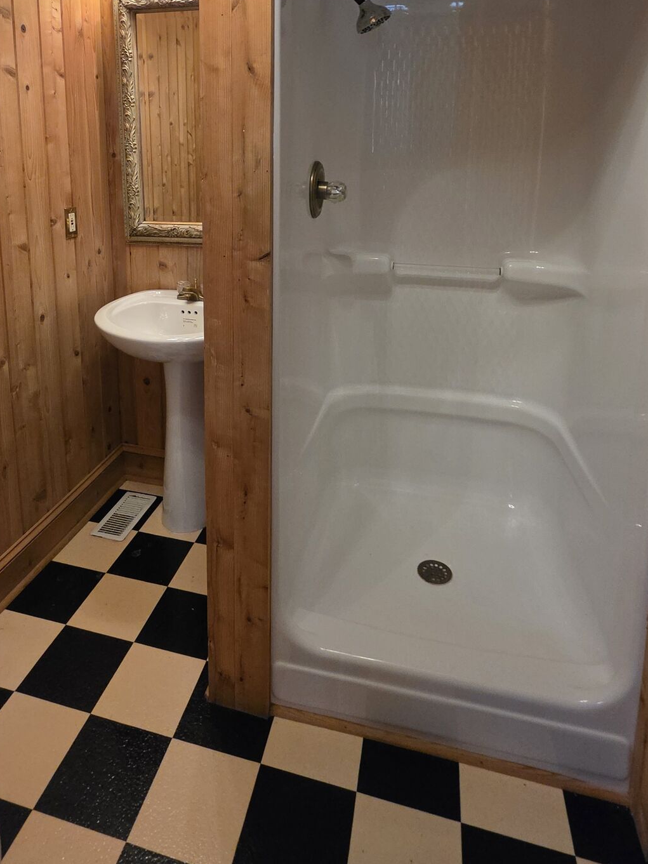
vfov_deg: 72.0
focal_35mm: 22
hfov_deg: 60.7
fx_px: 549
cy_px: 234
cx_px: 268
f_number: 1.9
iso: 800
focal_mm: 2.2
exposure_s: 1/60
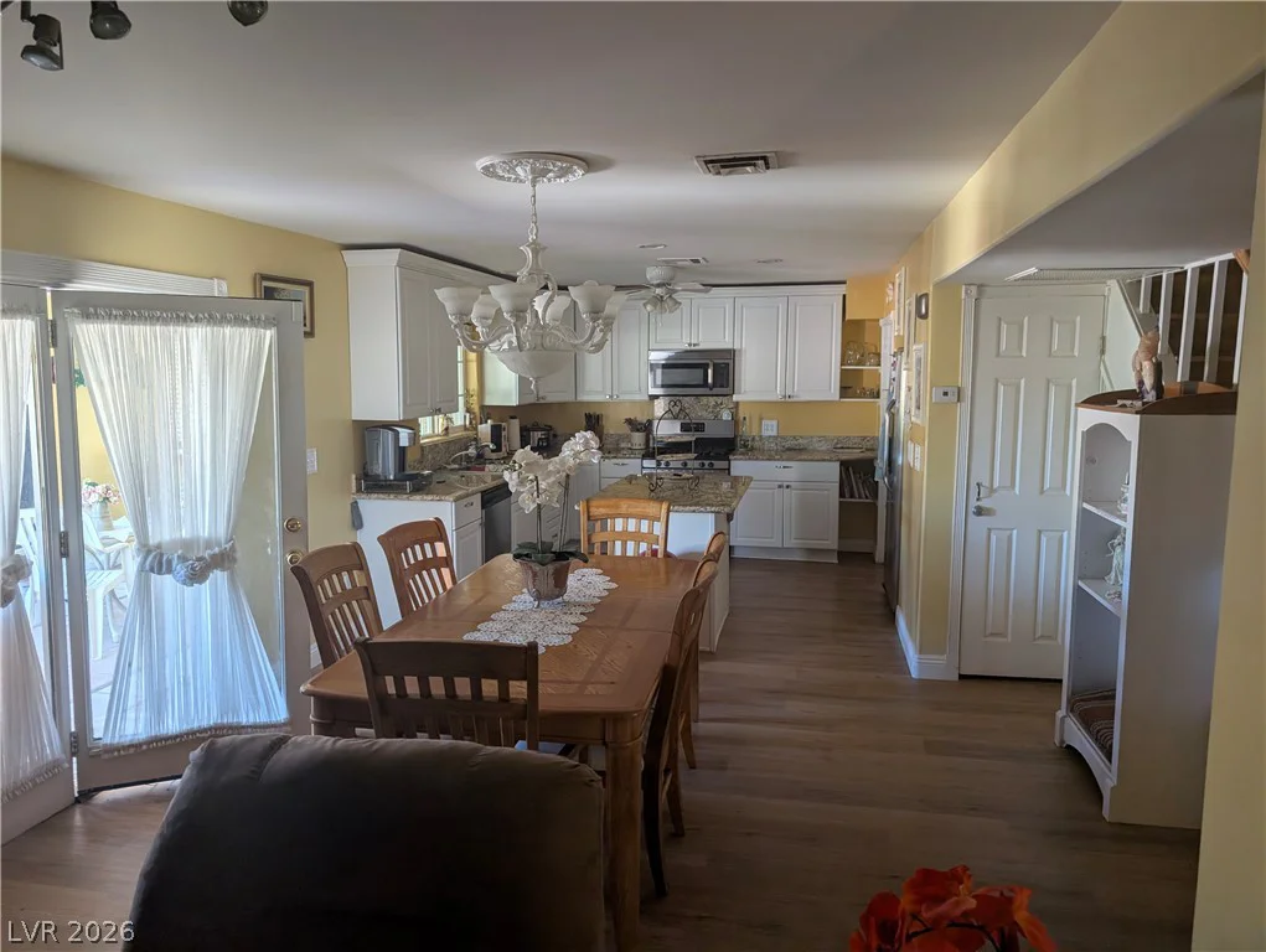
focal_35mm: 24
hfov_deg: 71.5
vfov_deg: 56.9
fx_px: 879
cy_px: 476
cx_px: 633
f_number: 1.68
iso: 38
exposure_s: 1/124
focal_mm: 6.9
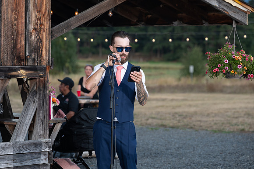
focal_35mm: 133
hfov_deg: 15.4
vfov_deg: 10.3
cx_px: 127
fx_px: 939
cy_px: 84
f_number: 5
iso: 320
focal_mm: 133
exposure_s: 1/200
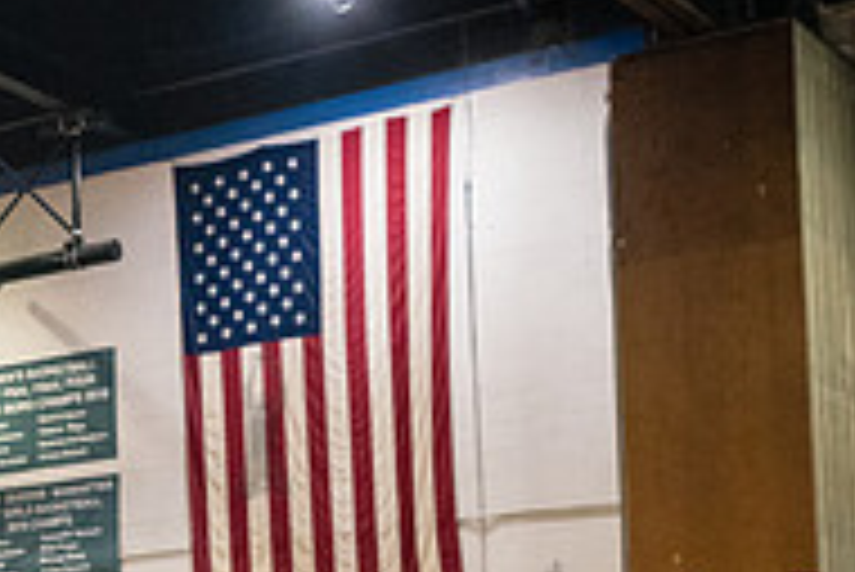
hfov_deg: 17.4
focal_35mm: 109
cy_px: 637
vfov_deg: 12.4
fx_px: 2591
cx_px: -320
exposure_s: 1/400
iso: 8000
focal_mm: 35
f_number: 4
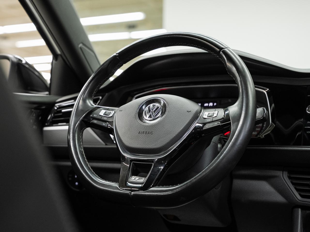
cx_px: 153
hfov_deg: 34.6
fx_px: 498
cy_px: 112
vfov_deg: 26.3
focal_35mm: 56
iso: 1000
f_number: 4
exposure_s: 1/40
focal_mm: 47.8
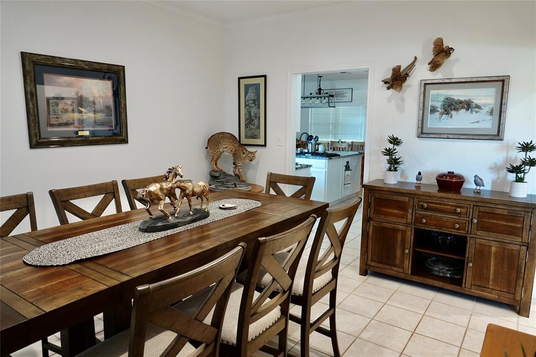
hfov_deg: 73.8
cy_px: 178
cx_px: 268
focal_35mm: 24
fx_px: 357
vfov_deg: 53.1
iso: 640
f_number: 2.4
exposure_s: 1/30
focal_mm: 8.8
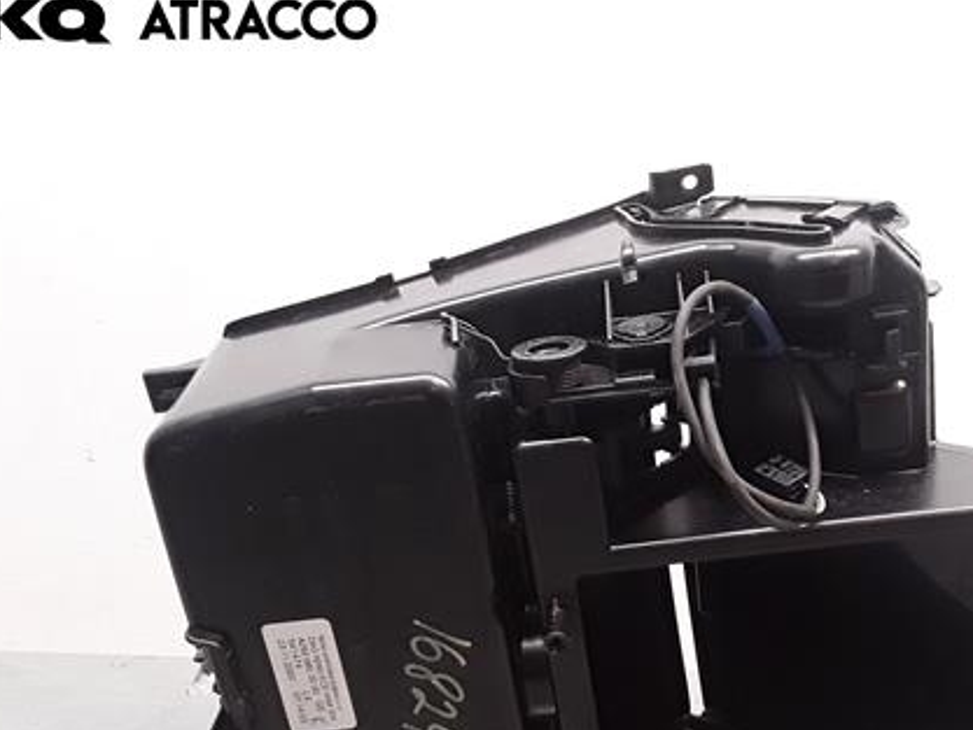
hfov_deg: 43.0
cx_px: 674
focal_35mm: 43
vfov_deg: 32.9
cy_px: 555
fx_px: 1209
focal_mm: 2.91
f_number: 1.9
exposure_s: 1/100
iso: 100
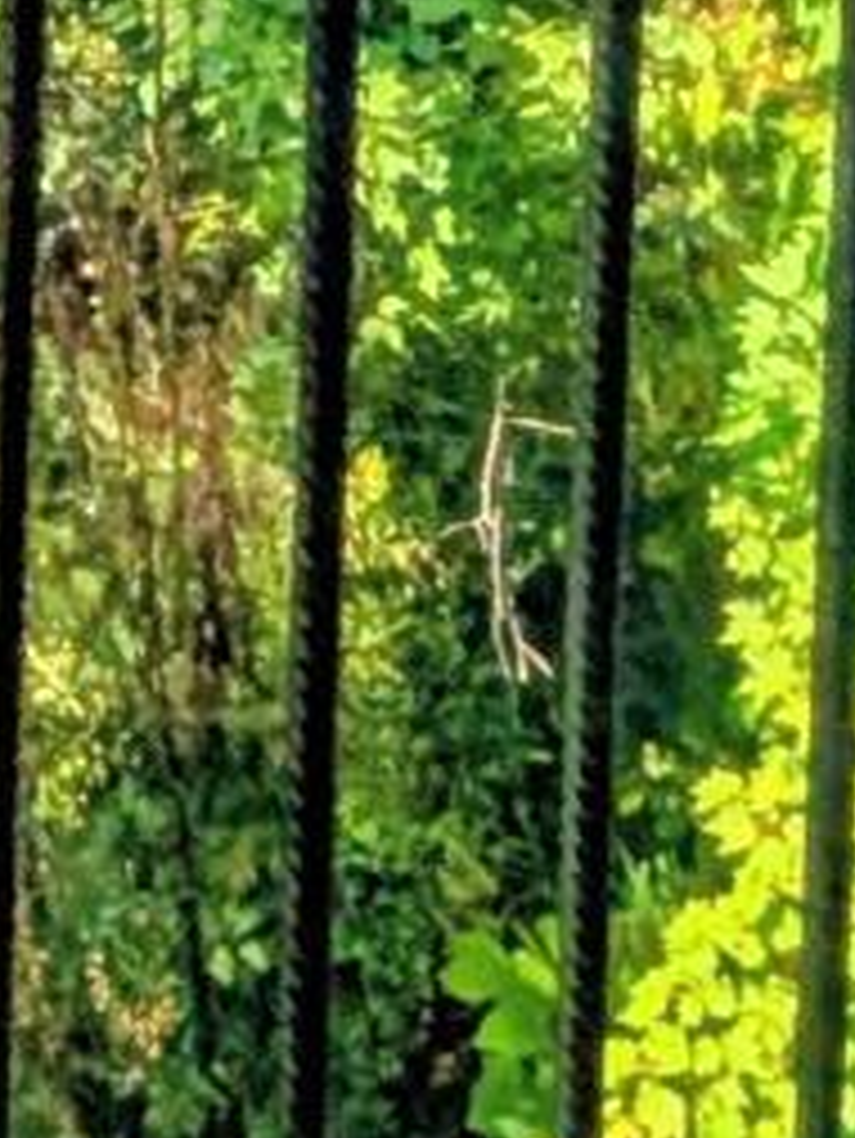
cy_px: -2510
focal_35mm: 95
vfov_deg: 10.6
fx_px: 3126
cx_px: -844
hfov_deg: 13.4
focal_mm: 2.02
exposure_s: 1/2924
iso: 51
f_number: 1.7
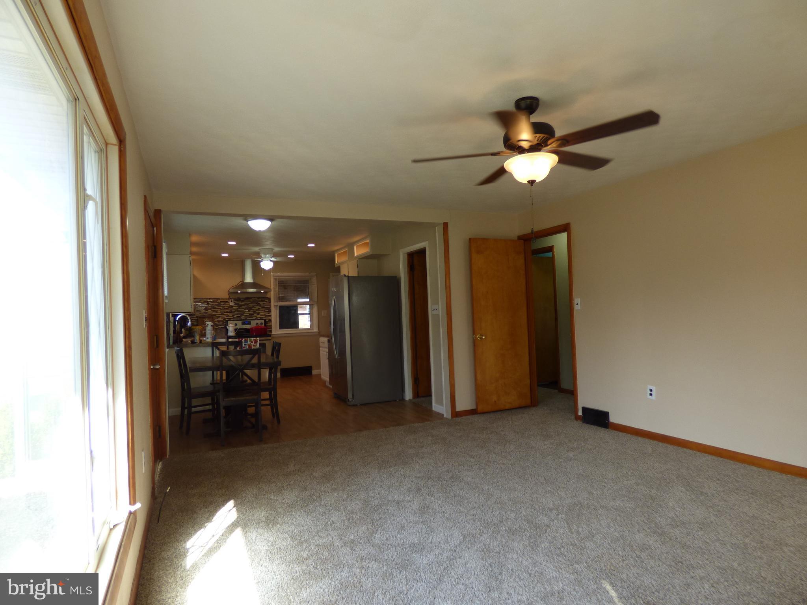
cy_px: 302
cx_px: 404
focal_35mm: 20
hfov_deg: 81.7
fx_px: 466
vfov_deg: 66.0
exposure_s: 1/80
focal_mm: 3.58
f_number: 2.8
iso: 100
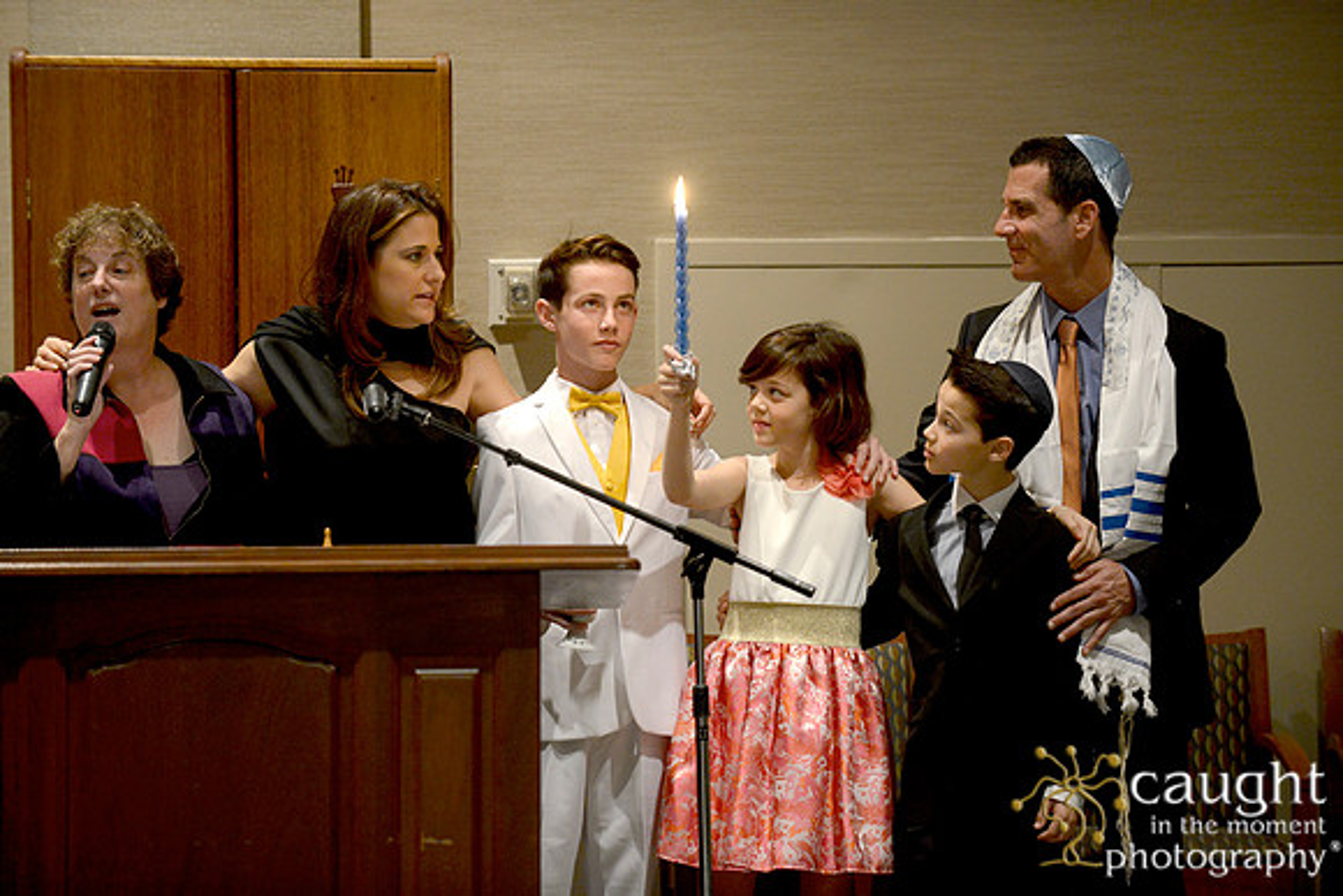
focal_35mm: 170
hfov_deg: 12.1
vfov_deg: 8.1
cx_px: 672
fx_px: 6343
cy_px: 448
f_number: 2.8
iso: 2500
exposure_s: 1/100
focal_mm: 170
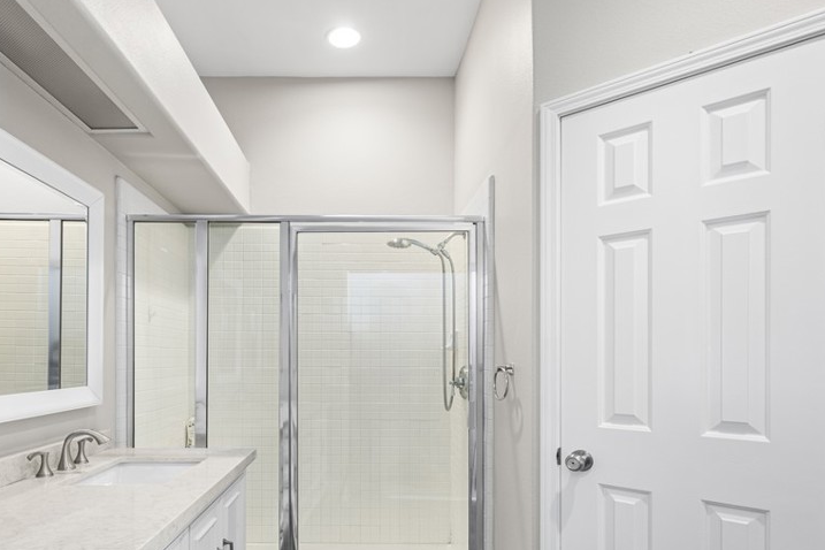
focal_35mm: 20
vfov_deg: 60.7
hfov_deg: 82.1
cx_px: 301
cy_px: 360
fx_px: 458
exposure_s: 1/3
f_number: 5.6
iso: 80
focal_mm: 14
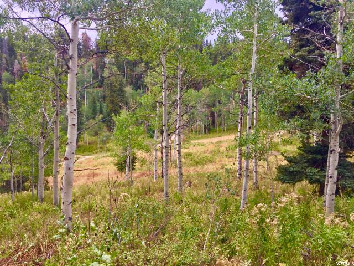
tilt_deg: -7.5
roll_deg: -1.6
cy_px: 133
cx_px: 177
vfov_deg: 48.2
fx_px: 297
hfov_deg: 61.7
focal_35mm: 29
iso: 32
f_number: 2.2
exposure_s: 1/501
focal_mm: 4.15
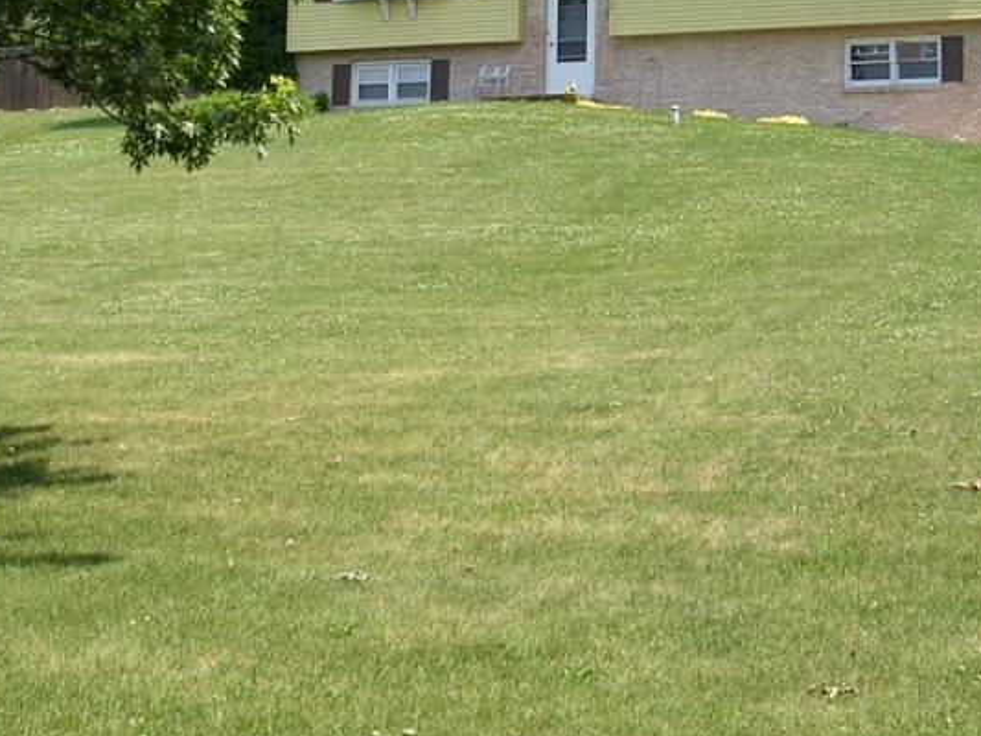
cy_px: 79
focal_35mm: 73
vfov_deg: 19.8
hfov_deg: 26.7
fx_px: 2069
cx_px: 536
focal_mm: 5.8
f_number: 5.6
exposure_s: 1/158
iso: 50
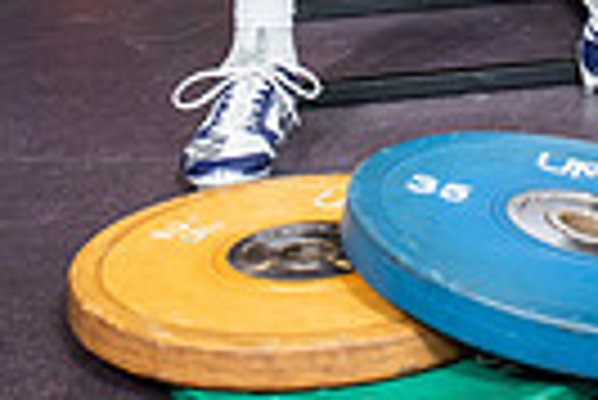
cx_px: 450
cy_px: -598
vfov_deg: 10.0
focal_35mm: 118
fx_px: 1962
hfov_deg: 17.2
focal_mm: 35
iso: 500
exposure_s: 1/250
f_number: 5.6
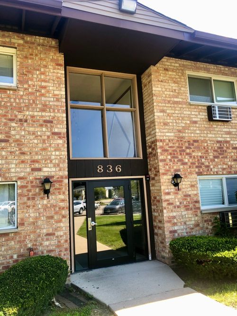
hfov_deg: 49.7
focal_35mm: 28
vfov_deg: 63.5
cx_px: 118
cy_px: 158
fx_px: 256
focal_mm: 4
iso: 20
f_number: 1.8
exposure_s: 1/232
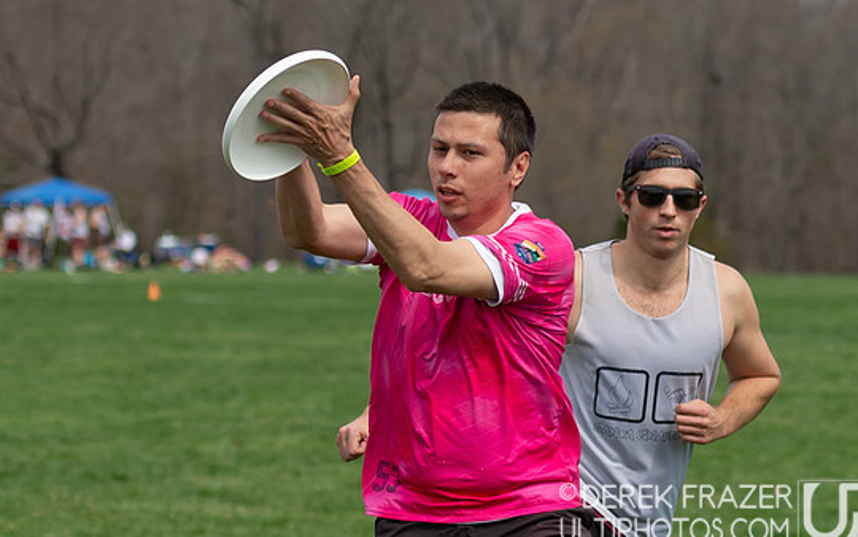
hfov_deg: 9.9
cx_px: 727
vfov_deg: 6.3
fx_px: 4913
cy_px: 352
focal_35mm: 210
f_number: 2.8
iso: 125
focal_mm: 70
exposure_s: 1/3200
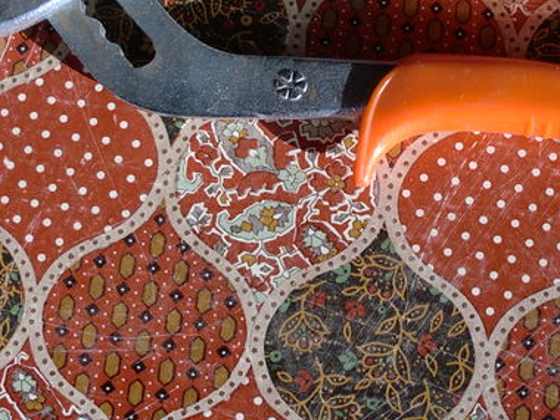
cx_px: 386
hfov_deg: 21.2
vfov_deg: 15.9
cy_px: 46
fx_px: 1488
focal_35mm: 92
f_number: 3.1
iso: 64
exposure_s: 1/500
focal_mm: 6.3
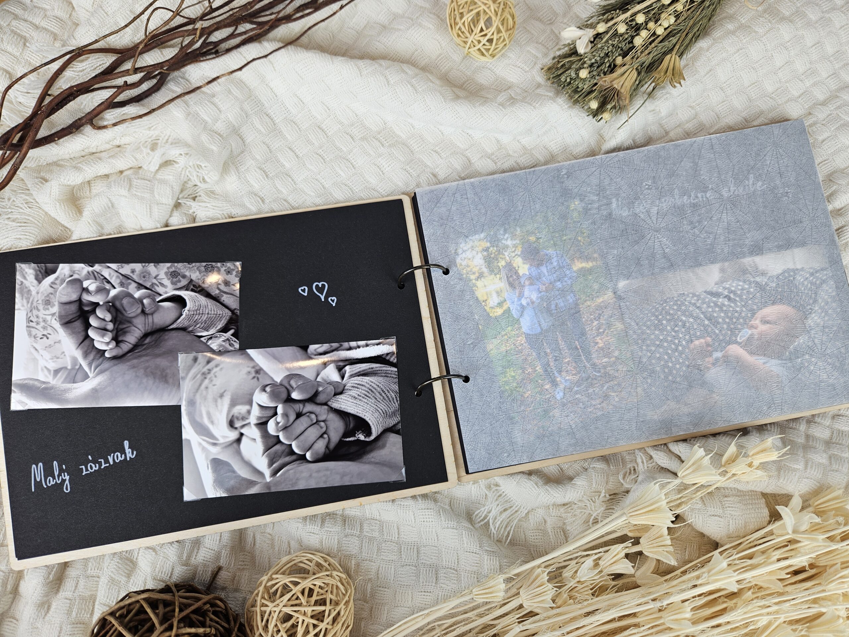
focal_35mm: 23
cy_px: 318
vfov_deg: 58.9
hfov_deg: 73.9
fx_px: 564
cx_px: 424
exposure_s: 1/103
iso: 25
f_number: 1.8
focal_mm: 5.4
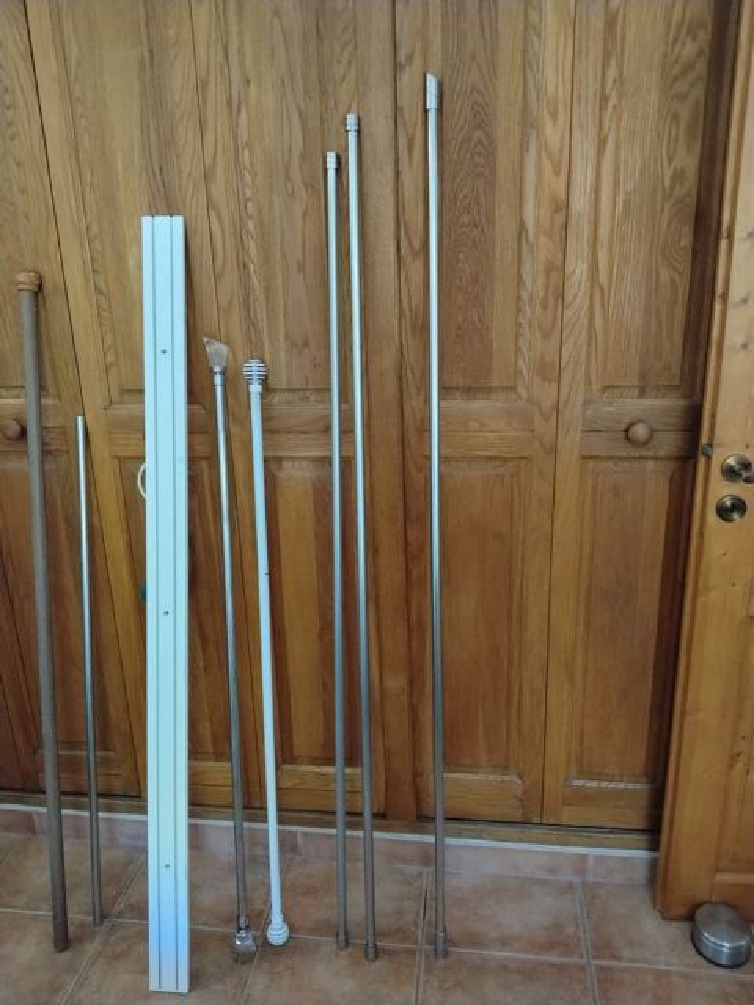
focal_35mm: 27
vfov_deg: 65.3
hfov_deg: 51.4
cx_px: 377
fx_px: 784
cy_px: 502
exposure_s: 1/25
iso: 2419
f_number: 1.8
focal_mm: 4.05
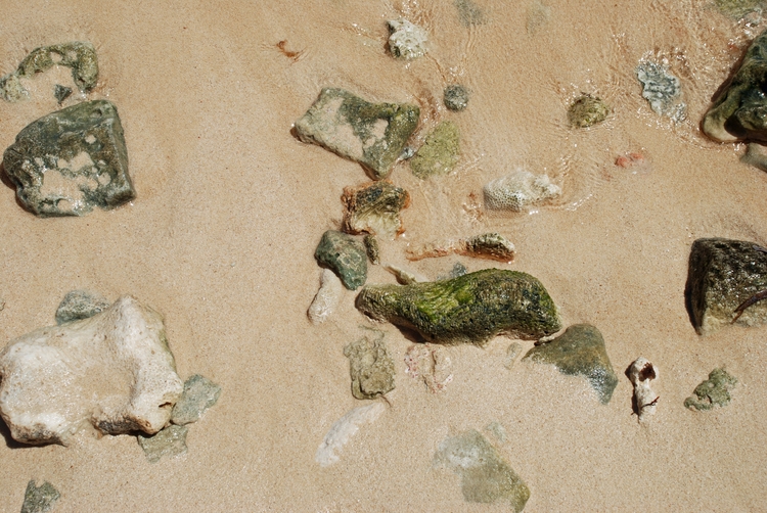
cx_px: 384
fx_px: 1280
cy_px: 256
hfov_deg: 33.4
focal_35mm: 60
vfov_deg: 22.7
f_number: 9.5
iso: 100
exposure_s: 1/350
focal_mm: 40
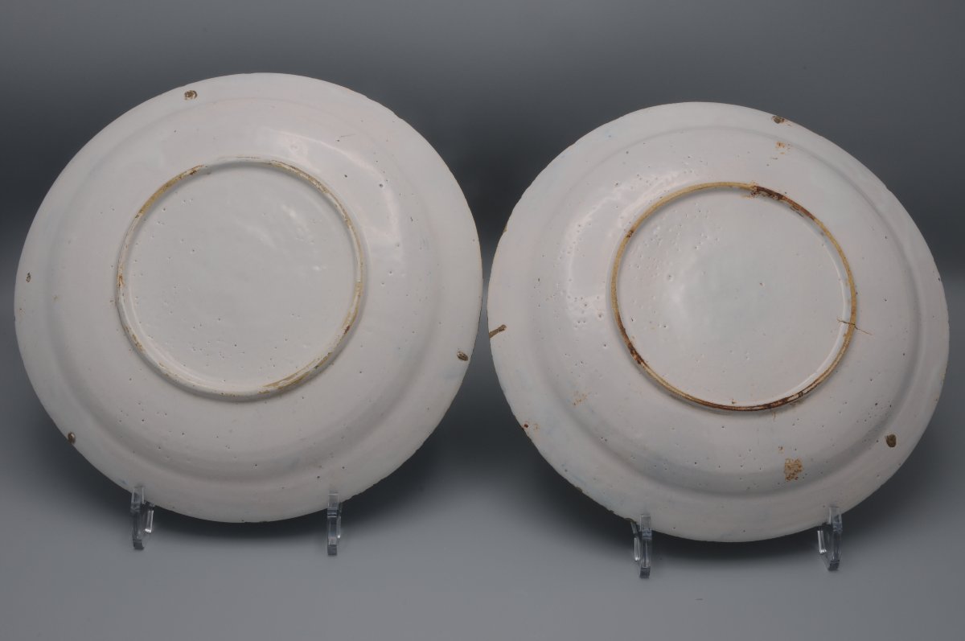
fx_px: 1205
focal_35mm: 45
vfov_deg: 29.8
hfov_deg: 43.7
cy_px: 320
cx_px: 482
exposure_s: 1/8
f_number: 20
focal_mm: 30
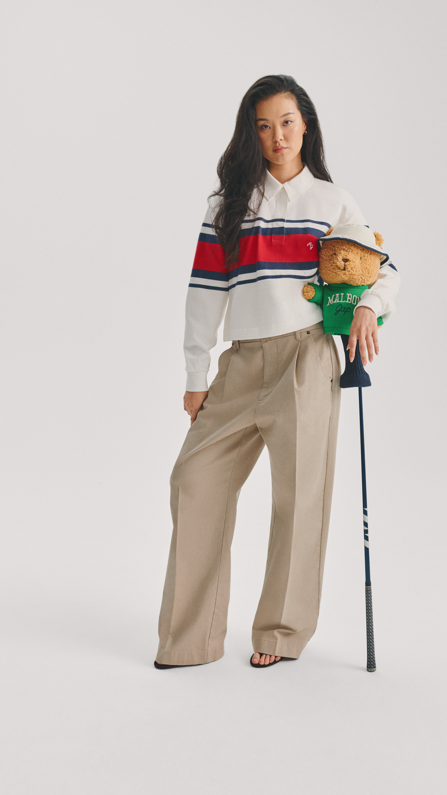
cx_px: 271
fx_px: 948
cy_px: 400
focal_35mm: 45
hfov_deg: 26.5
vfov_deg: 45.5
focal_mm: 35
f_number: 5
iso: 320
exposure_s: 1/160
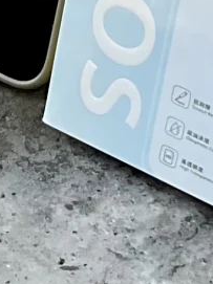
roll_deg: +2.3
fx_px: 1264
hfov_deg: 9.6
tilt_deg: -36.9
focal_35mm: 154
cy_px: -88
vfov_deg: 12.4
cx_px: 66
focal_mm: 3
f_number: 1.8
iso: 16
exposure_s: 1/327
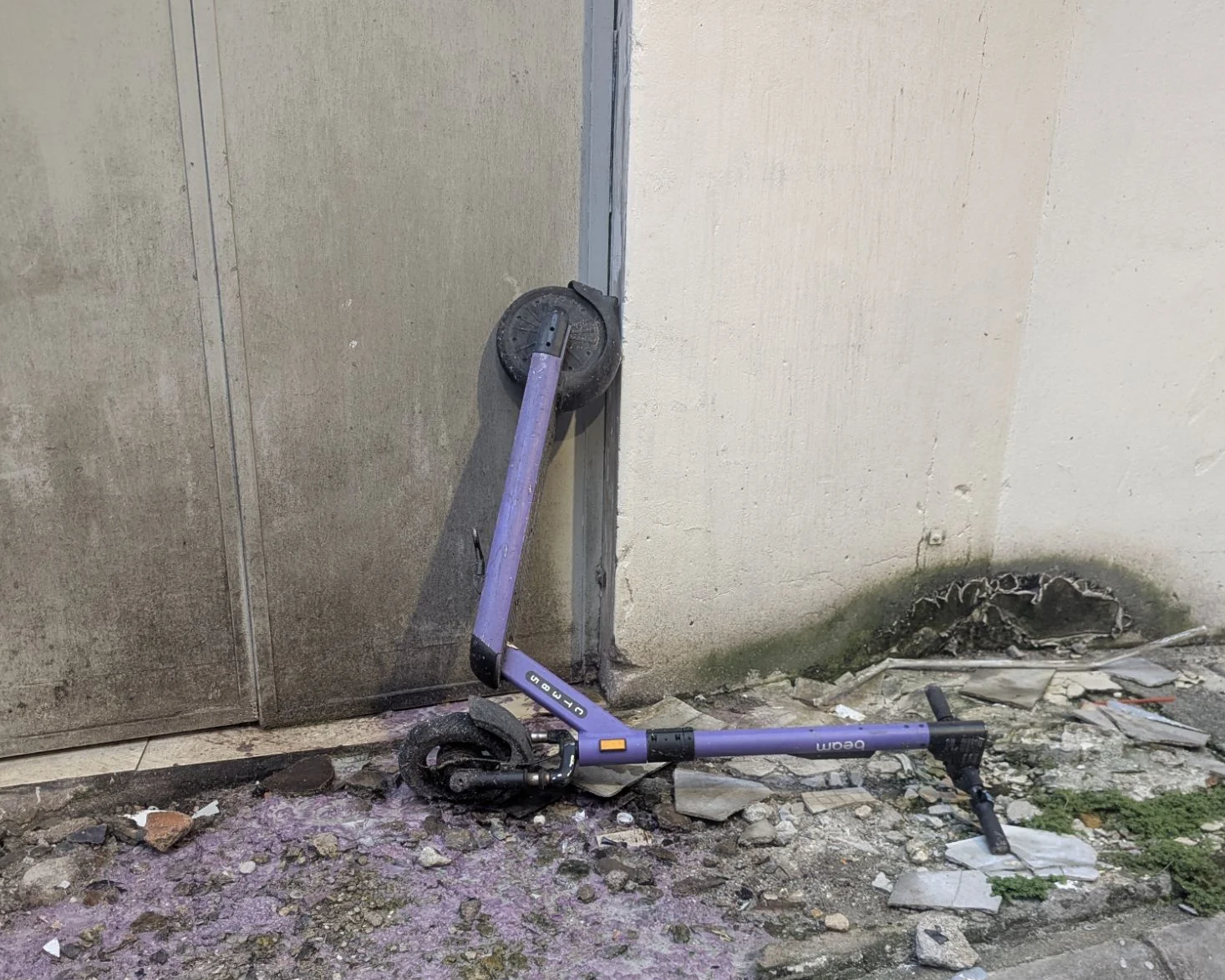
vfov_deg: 44.5
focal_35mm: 32
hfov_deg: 55.7
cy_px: 714
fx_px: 1160
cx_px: 616
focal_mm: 6.81
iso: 416
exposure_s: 1/140
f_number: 1.85
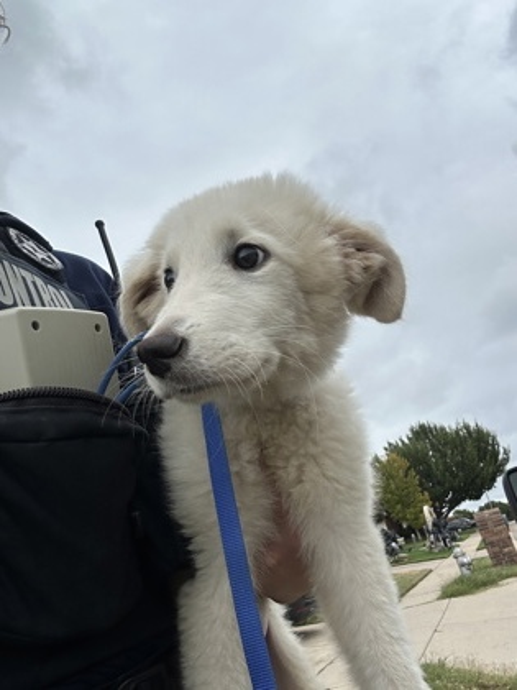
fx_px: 597
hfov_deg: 46.8
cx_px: 258
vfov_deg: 60.0
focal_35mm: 30
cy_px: 345
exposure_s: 1/931
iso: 25
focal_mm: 2.69
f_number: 1.9
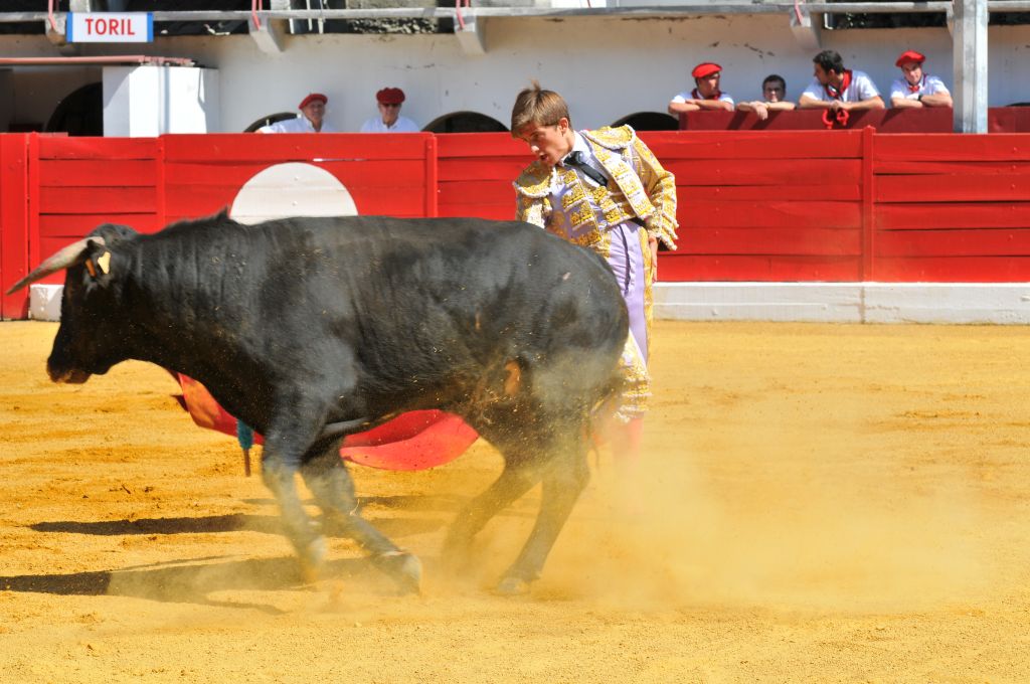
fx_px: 3686
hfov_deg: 15.9
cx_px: 515
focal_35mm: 129
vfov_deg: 10.6
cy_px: 342
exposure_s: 1/350
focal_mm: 86
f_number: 8
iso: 200
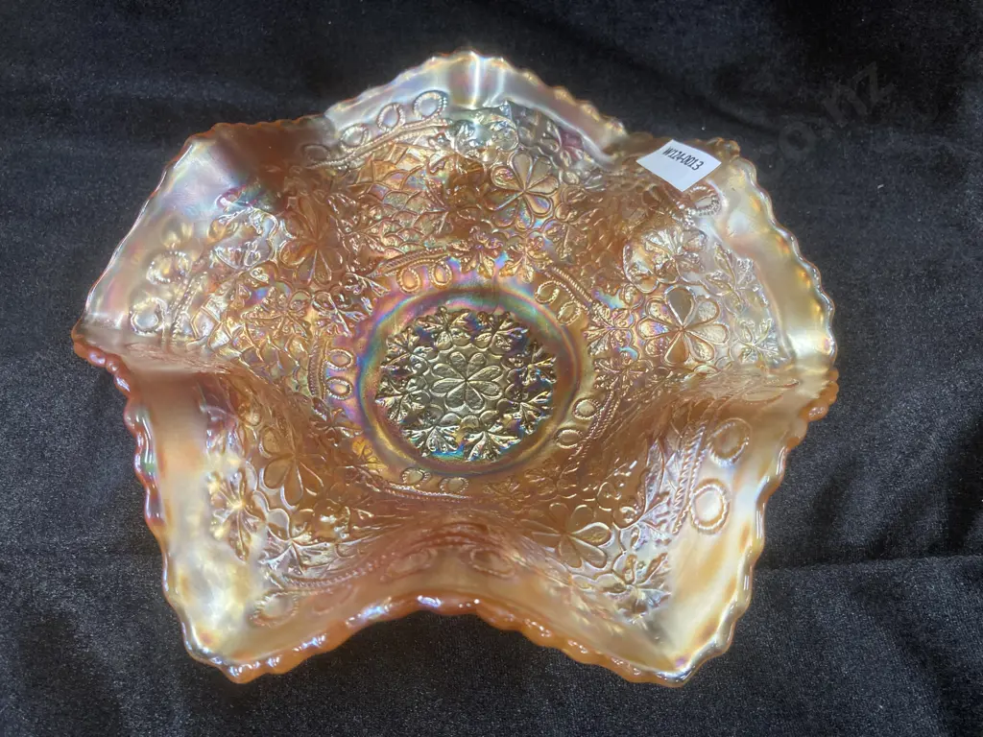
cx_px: 492
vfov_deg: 49.7
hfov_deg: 63.4
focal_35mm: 28
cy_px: 368
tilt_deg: -56.1
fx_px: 795
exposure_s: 1/50
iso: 125
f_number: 1.8
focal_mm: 3.99
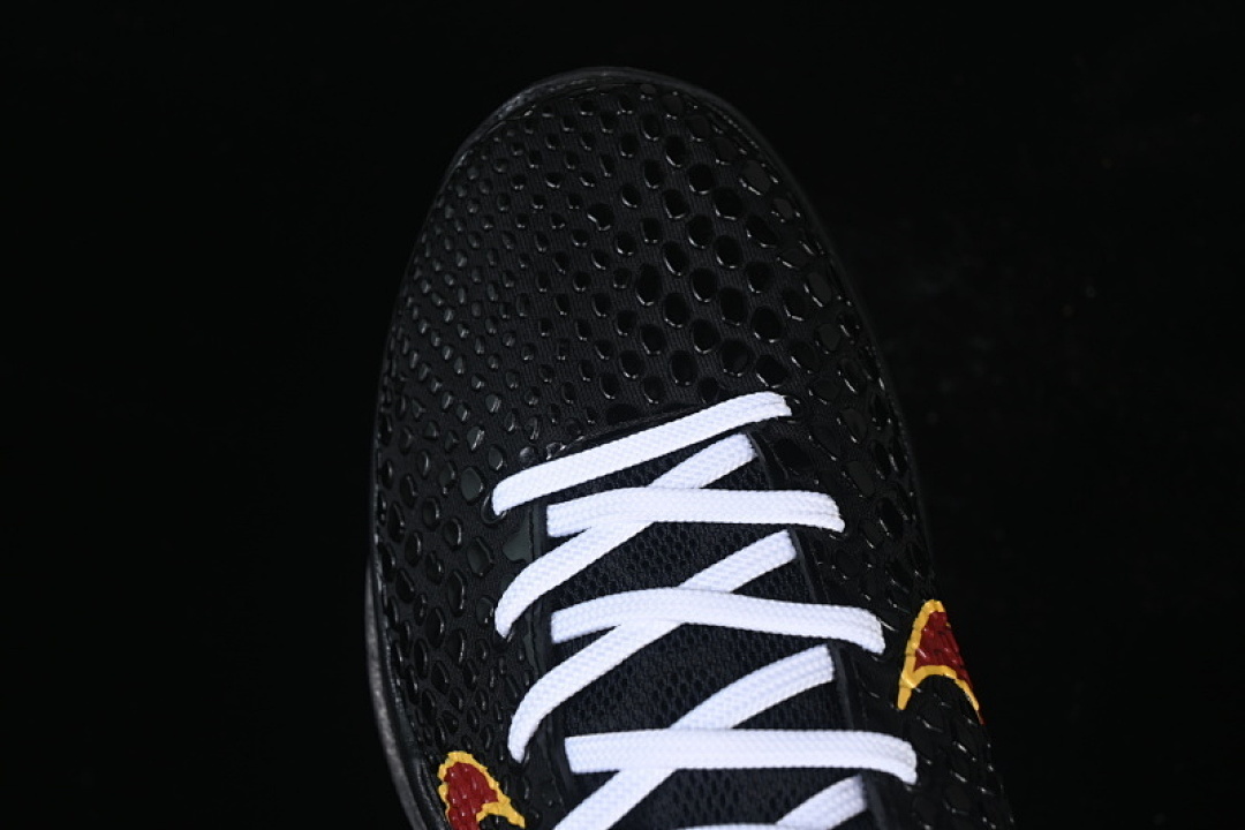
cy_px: 415
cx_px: 622
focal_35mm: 75
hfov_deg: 27.0
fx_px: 2594
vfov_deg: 18.2
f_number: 6.3
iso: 160
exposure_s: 1/60
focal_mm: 50
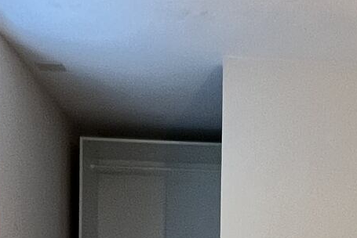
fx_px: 754
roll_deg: -1.5
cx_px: 317
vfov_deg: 16.3
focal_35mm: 76
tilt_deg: -2.3
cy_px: 361
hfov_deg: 25.8
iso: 320
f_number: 1.8
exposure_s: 1/50
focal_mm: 1.57
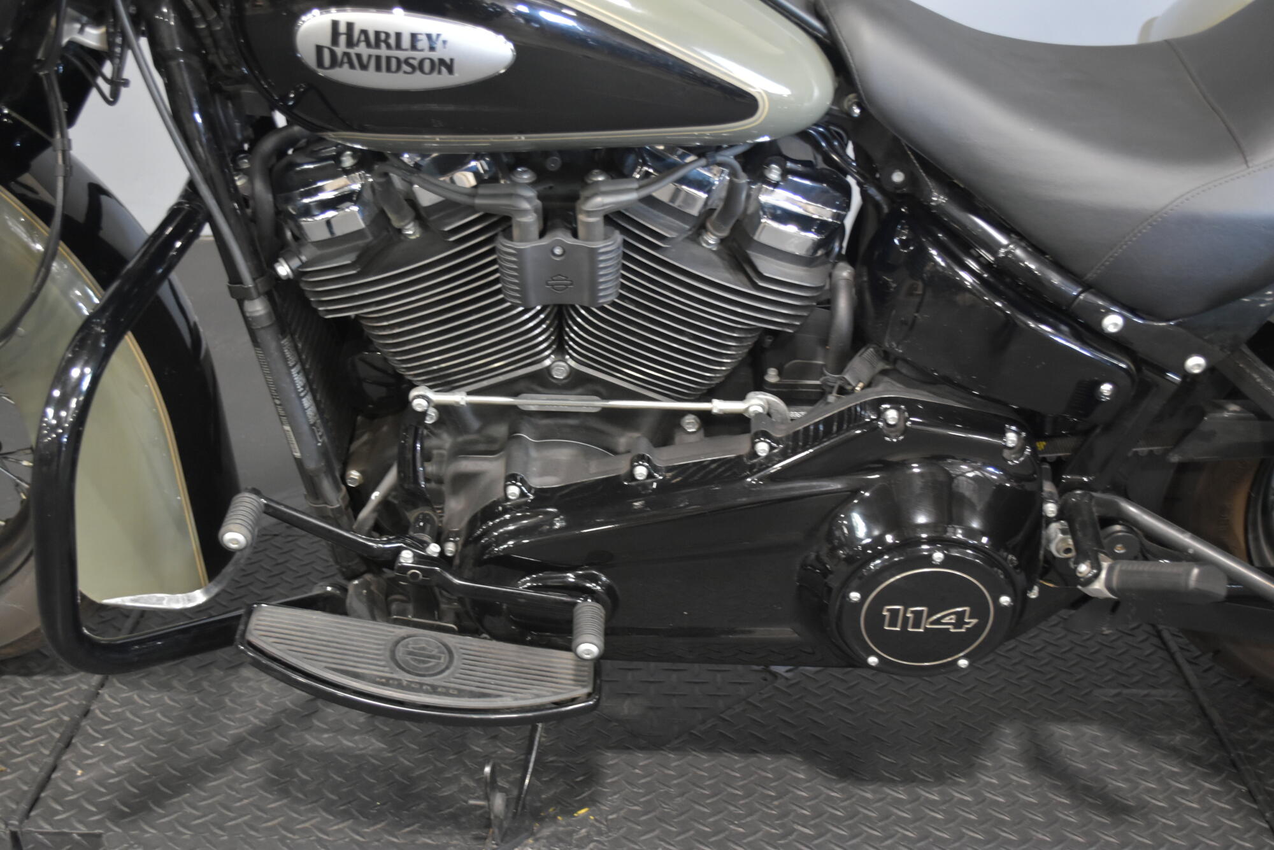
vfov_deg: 29.9
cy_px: 425
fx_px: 1593
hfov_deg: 43.6
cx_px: 637
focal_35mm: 45
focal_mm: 30
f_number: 4.5
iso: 1600
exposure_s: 1/13
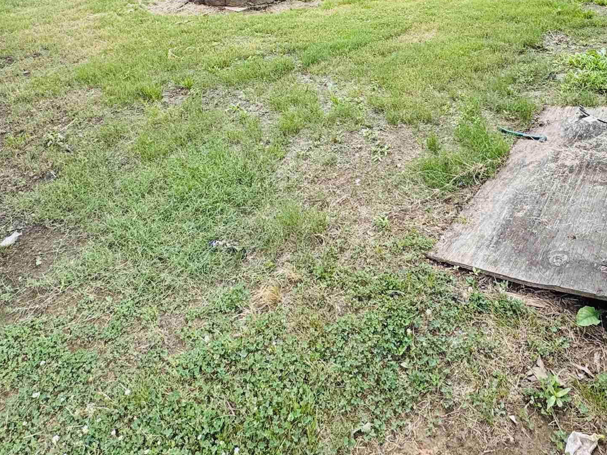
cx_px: 344
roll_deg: +1.3
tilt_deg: -11.7
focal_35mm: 30
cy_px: -18
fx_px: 526
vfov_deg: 40.0
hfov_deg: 59.8
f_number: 2.2
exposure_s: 1/334
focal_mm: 2.22
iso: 40
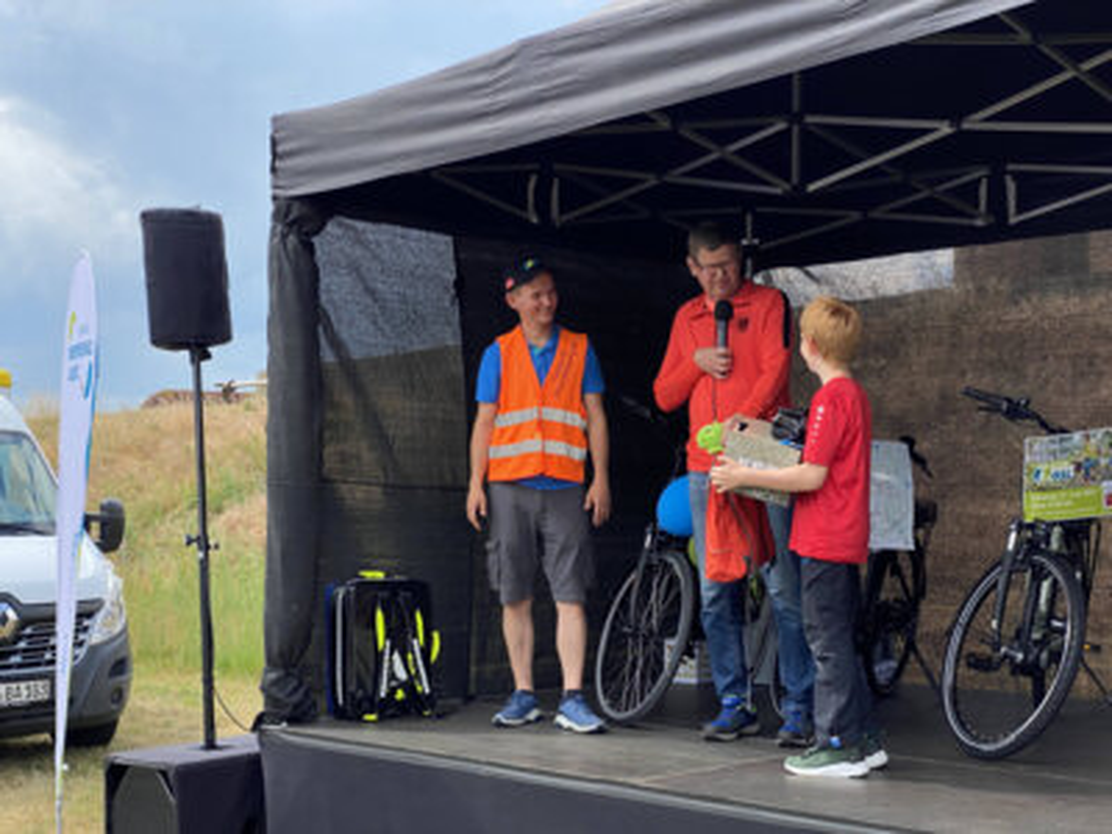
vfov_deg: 28.0
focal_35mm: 52
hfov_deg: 36.8
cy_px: 417
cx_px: 556
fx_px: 1670
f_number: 2
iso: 20
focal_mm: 6
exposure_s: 1/999
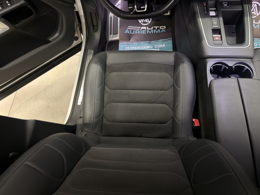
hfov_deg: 71.6
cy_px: 98
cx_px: 130
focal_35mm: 24
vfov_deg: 56.8
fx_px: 180
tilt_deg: -65.8
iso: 640
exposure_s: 1/25
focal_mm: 6.76
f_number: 1.78
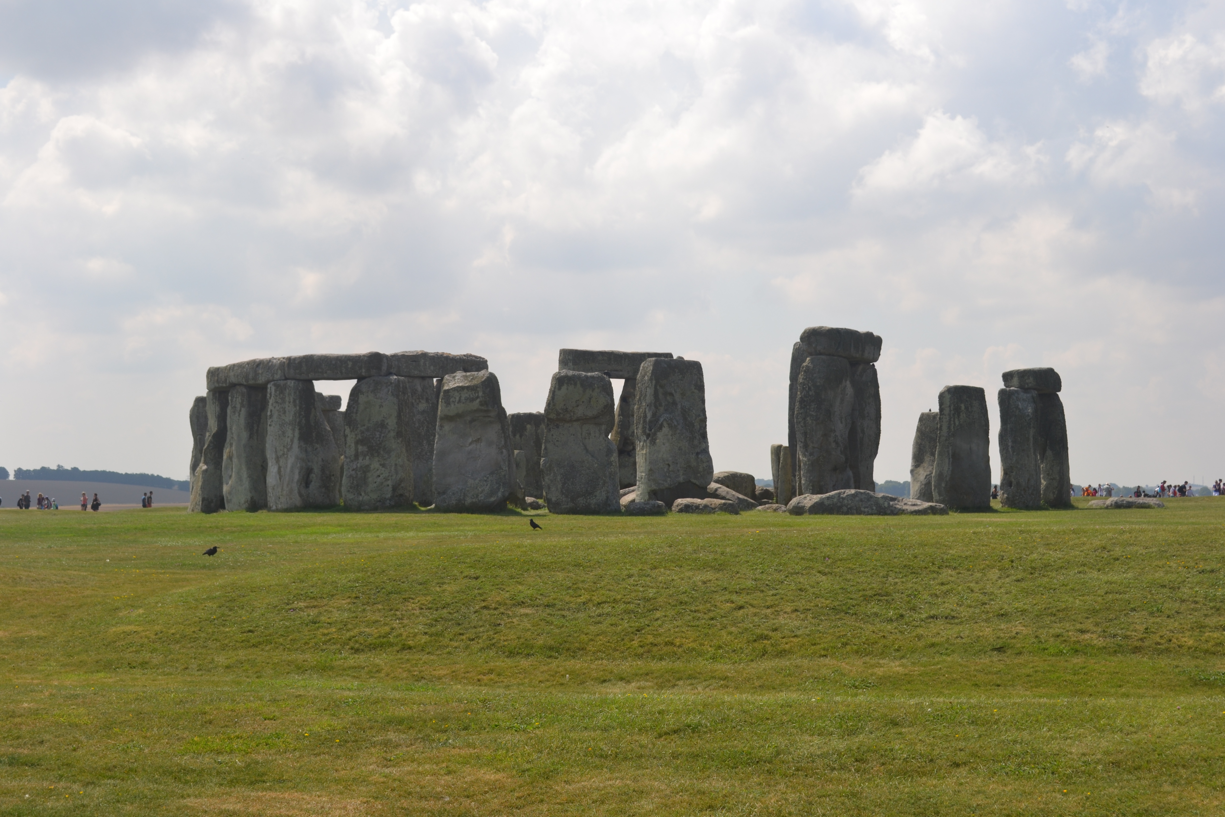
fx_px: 1821
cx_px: 615
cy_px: 414
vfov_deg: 25.3
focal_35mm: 54
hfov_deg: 37.2
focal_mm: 35
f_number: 8
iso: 100
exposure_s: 1/250
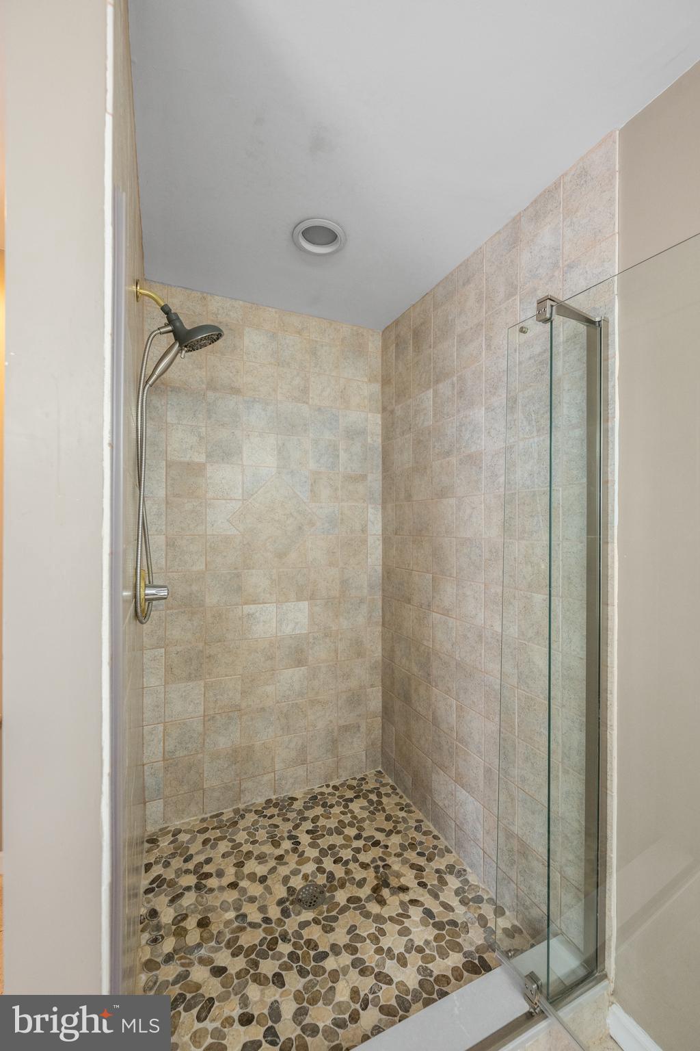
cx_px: 350
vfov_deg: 104.3
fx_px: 408
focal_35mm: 14
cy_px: 526
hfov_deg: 81.2
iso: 800
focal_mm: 14
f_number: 4.5
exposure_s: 1/30
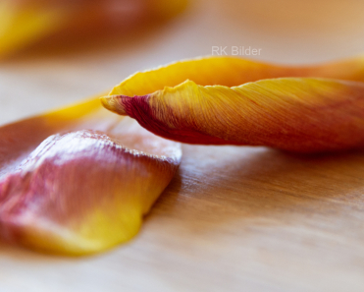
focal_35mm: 364
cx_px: 236
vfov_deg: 4.3
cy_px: 52
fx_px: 3922
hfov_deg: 5.3
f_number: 5.6
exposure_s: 1/160
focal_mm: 180
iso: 800
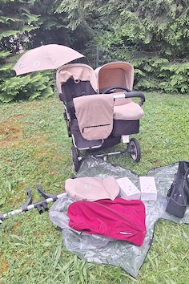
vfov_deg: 67.3
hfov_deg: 47.9
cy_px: 153
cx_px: 100
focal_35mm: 27
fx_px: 213
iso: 40
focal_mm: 5.54
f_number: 1.8
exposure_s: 1/152
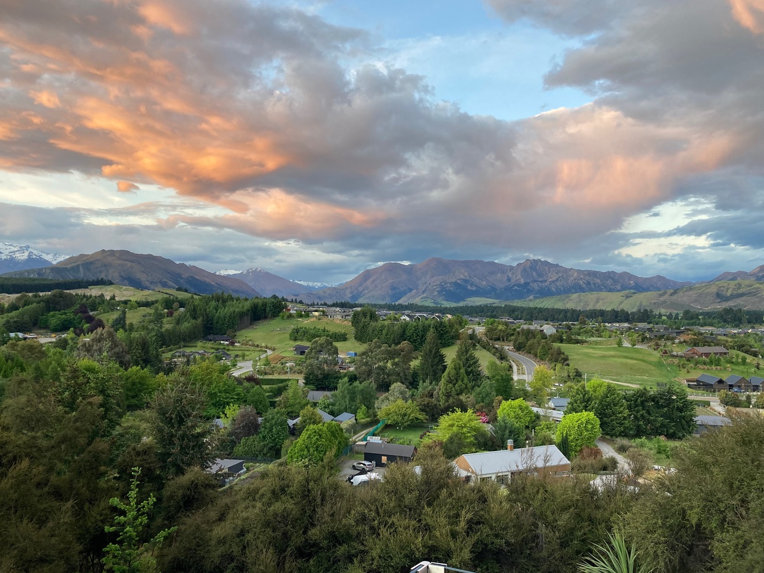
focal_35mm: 29
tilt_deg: +4.0
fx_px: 640
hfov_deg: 61.6
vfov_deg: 48.2
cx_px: 374
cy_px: 279
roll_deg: -1.1
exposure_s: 1/121
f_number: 1.8
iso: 50
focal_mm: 3.99
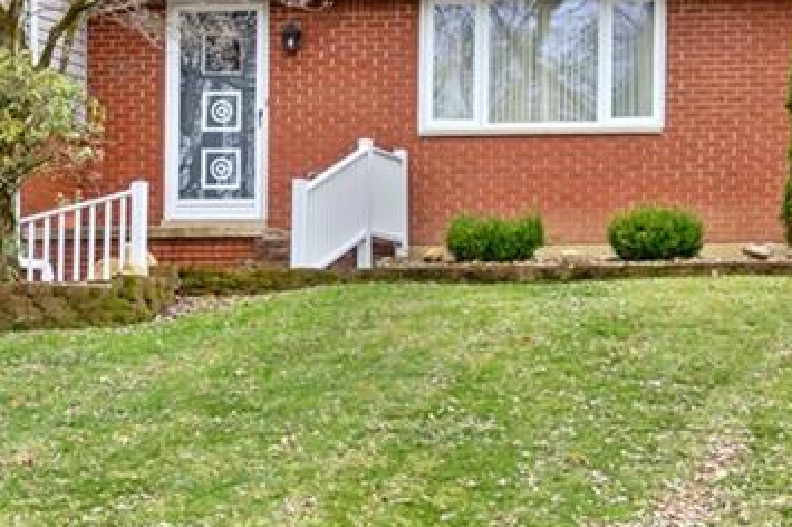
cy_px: 132
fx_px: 4440
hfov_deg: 10.2
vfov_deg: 6.8
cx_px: 141
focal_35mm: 202
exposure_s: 1/80
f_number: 5.6
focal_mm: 70
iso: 100
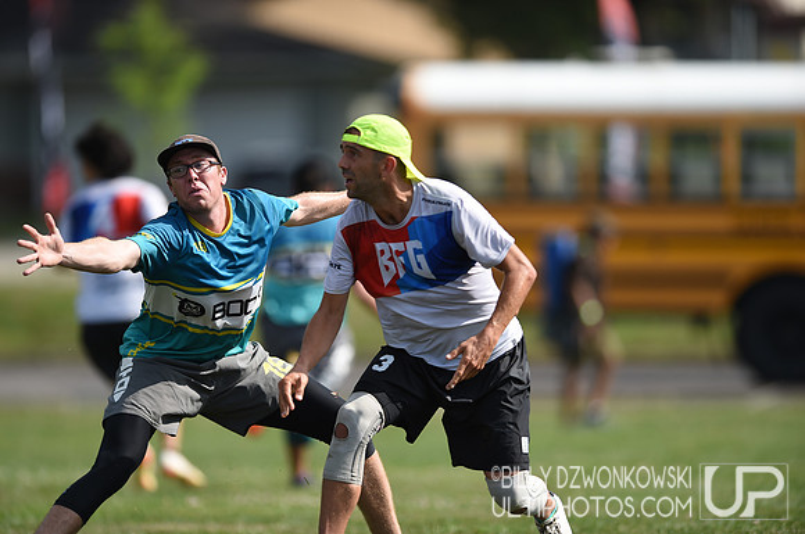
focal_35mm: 400
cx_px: 402
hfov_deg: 5.2
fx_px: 8932
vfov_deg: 3.4
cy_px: 267
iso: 100
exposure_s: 1/1600
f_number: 2.8
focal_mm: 400
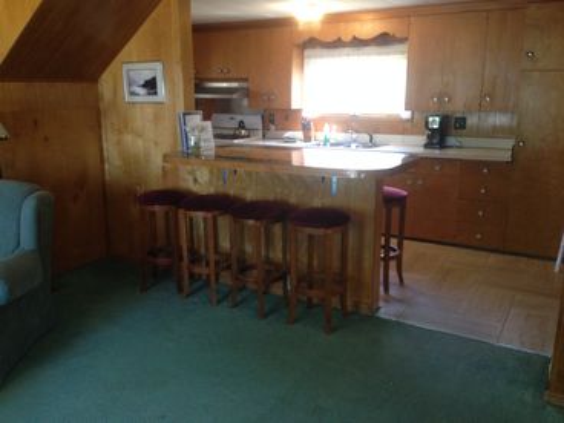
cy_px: 212
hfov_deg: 55.4
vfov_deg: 42.9
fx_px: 538
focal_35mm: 33
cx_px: 282
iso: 125
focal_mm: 4.12
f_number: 2.4
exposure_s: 1/20
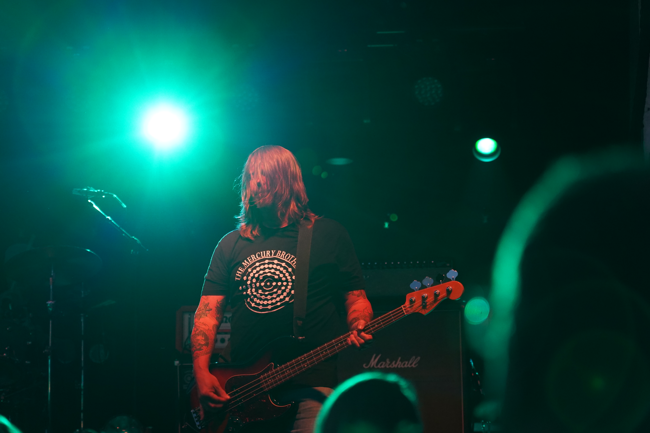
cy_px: 216
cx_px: 325
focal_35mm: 105
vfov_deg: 13.0
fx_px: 1896
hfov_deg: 19.5
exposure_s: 1/160
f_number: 4
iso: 4000
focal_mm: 105
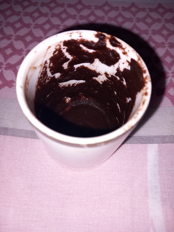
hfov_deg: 51.4
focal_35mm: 27
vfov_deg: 65.3
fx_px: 181
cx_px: 87
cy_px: 116
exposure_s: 1/100
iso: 32
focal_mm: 4
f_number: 1.8
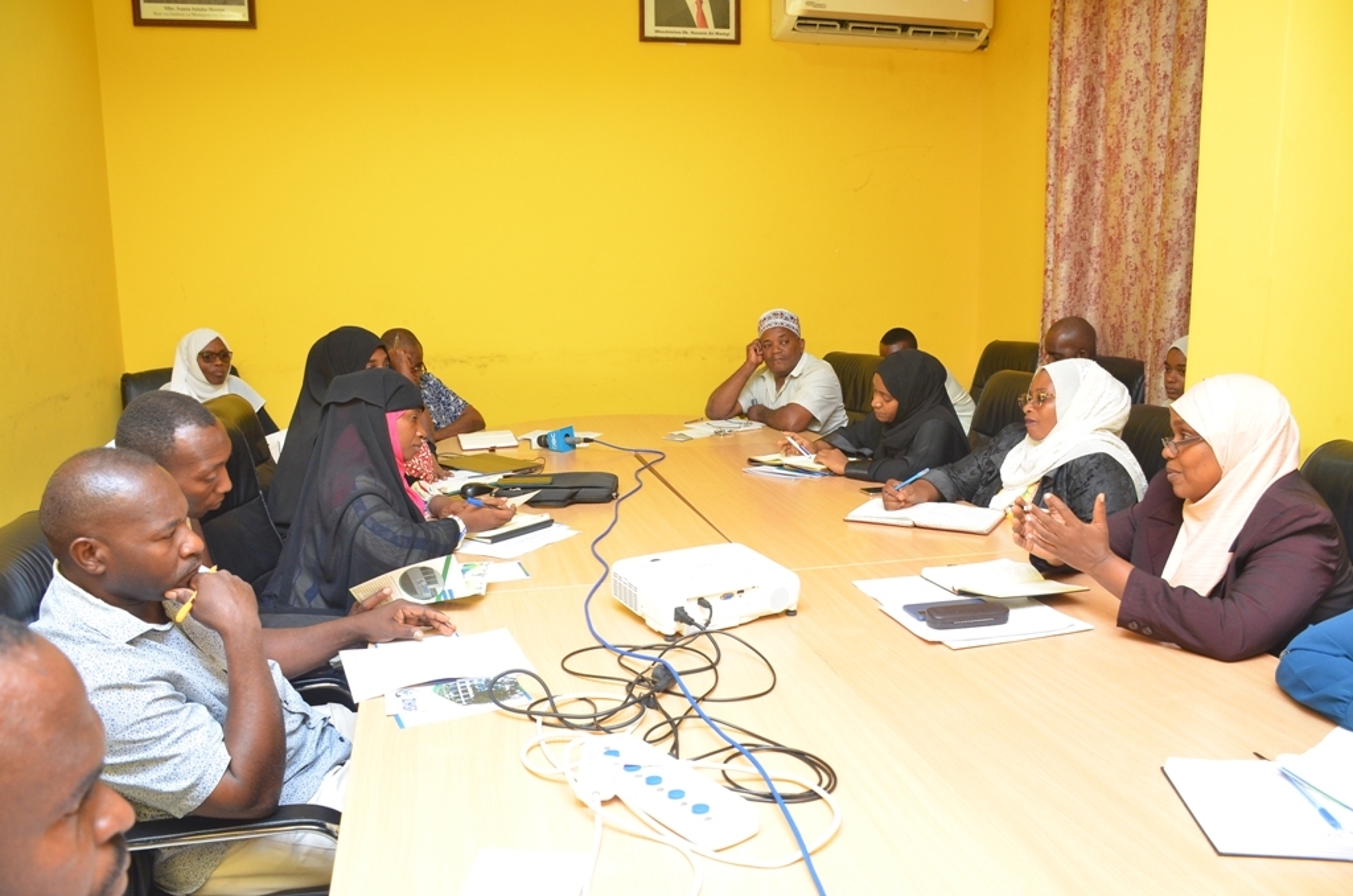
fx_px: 1013
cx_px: 676
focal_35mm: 27
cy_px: 448
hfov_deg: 67.5
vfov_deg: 47.7
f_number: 5.6
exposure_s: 1/125
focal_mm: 18
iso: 800
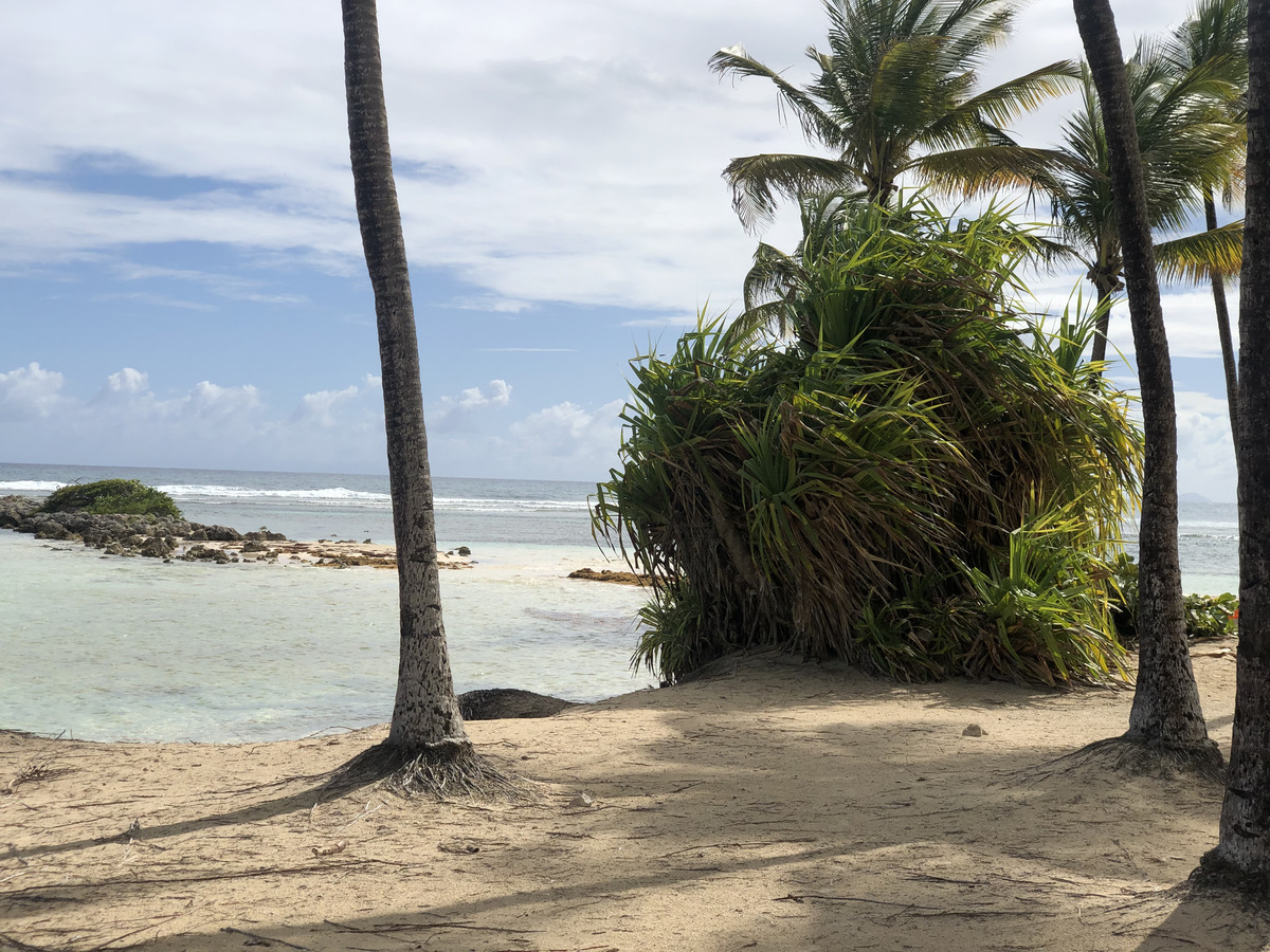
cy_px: 476
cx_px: 635
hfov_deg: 36.8
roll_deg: -1.1
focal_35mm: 52
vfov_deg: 28.0
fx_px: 1908
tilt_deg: +0.2
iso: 16
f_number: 2.4
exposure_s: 1/2825
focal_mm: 6
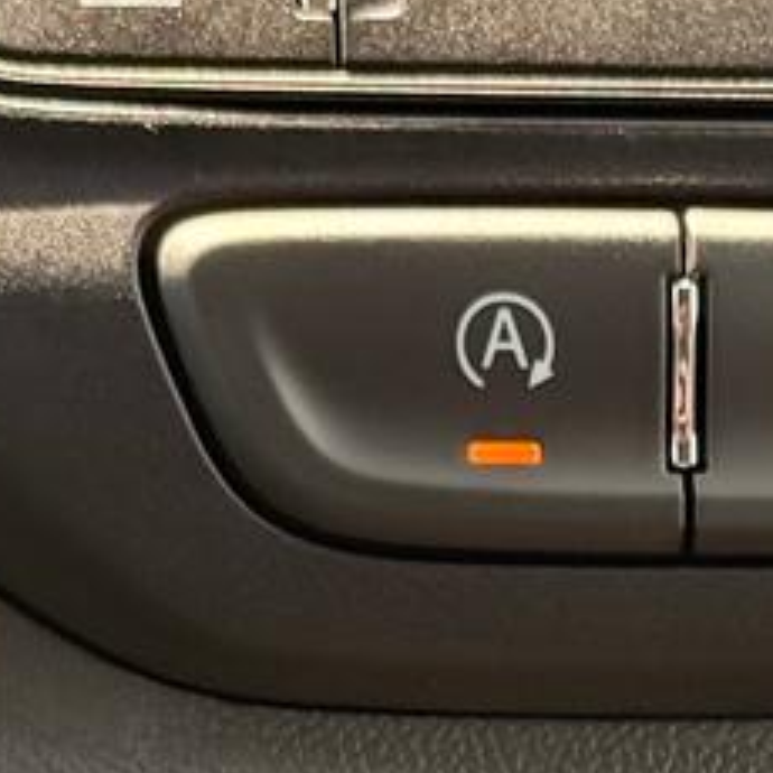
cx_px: 544
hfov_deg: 7.4
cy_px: 1049
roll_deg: -1.3
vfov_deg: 7.3
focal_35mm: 236
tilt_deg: -5.8
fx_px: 5962
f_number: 1.78
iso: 200
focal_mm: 6.76
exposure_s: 1/187
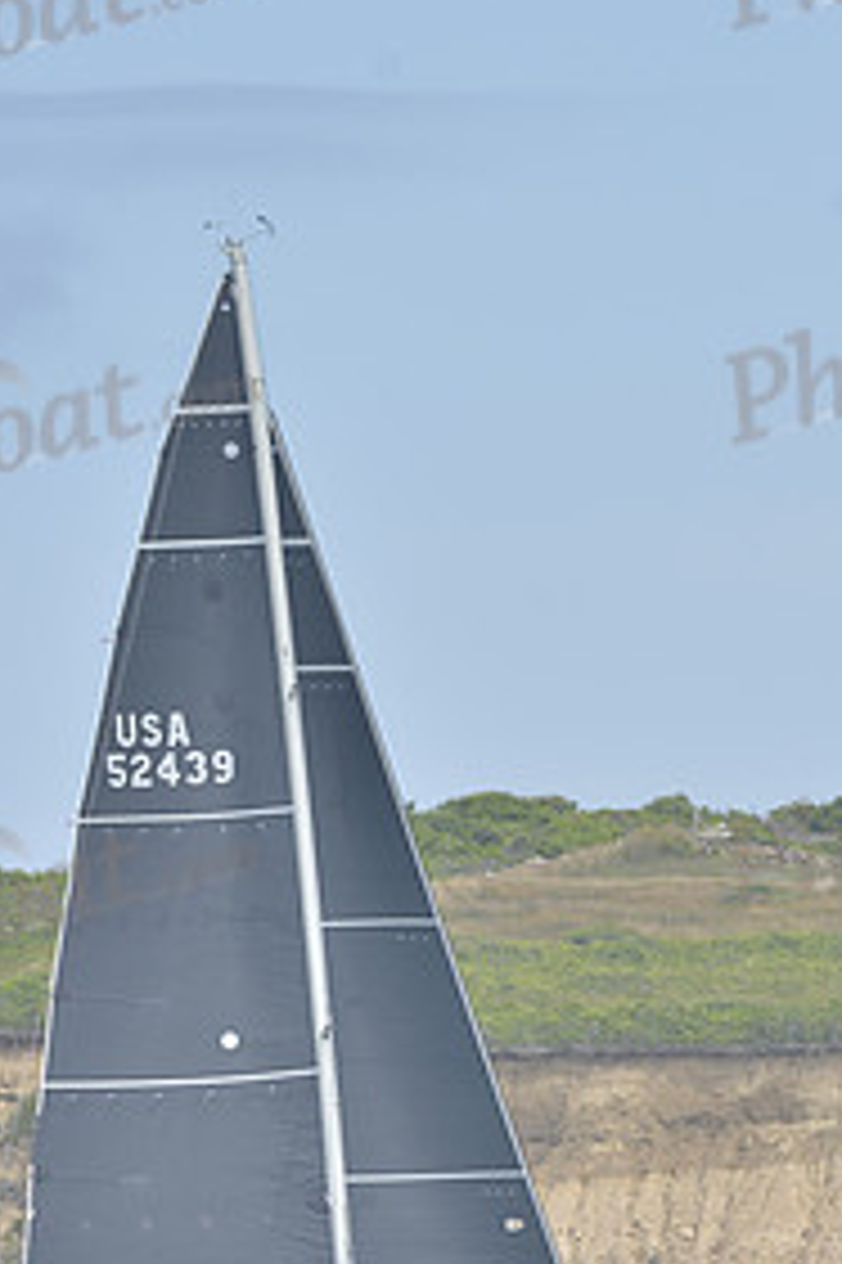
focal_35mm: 537
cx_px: 493
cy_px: 625
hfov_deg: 2.6
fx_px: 18862
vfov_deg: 3.8
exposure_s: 1/1000
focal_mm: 260
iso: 280
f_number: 7.1
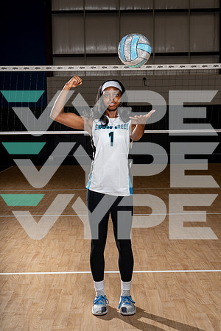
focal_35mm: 55
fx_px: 506
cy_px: 166
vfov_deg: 36.2
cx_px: 110
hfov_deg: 24.6
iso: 100
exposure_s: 1/250
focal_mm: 55
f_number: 8
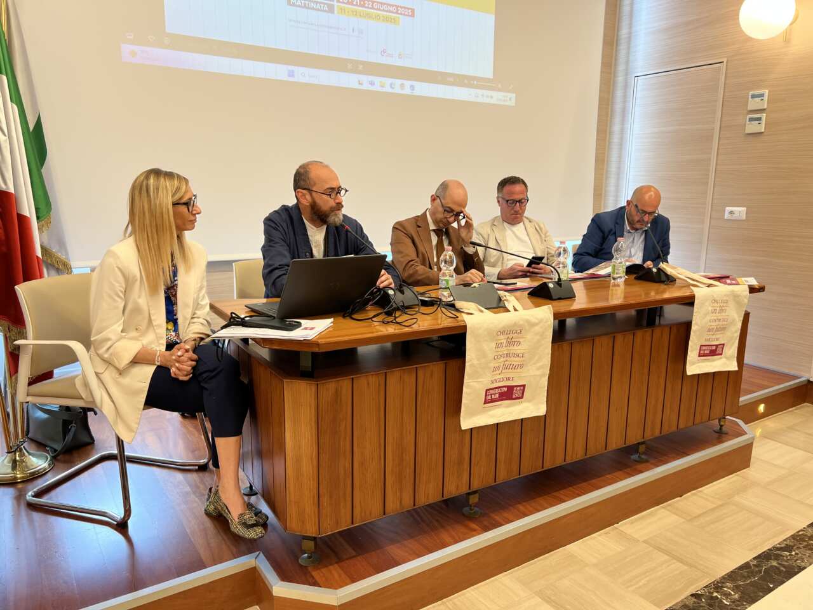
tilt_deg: -11.7
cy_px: 305
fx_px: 611
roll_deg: -0.8
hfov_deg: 67.3
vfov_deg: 53.1
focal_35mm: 26
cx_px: 406
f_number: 1.5
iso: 100
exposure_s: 1/100
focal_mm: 5.7
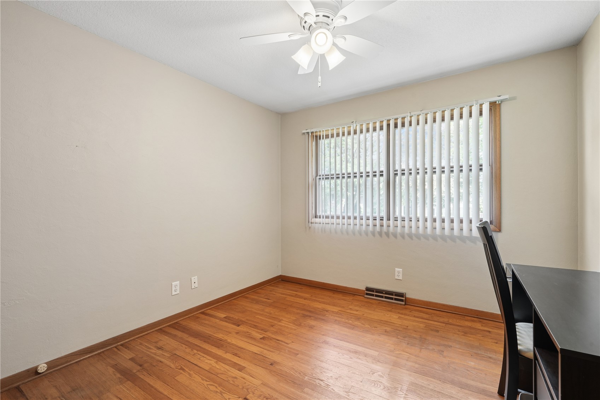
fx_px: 267
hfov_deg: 96.7
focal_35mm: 16
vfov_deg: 73.7
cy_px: 200
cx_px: 300
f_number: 10
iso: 400
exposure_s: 1/10
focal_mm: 16
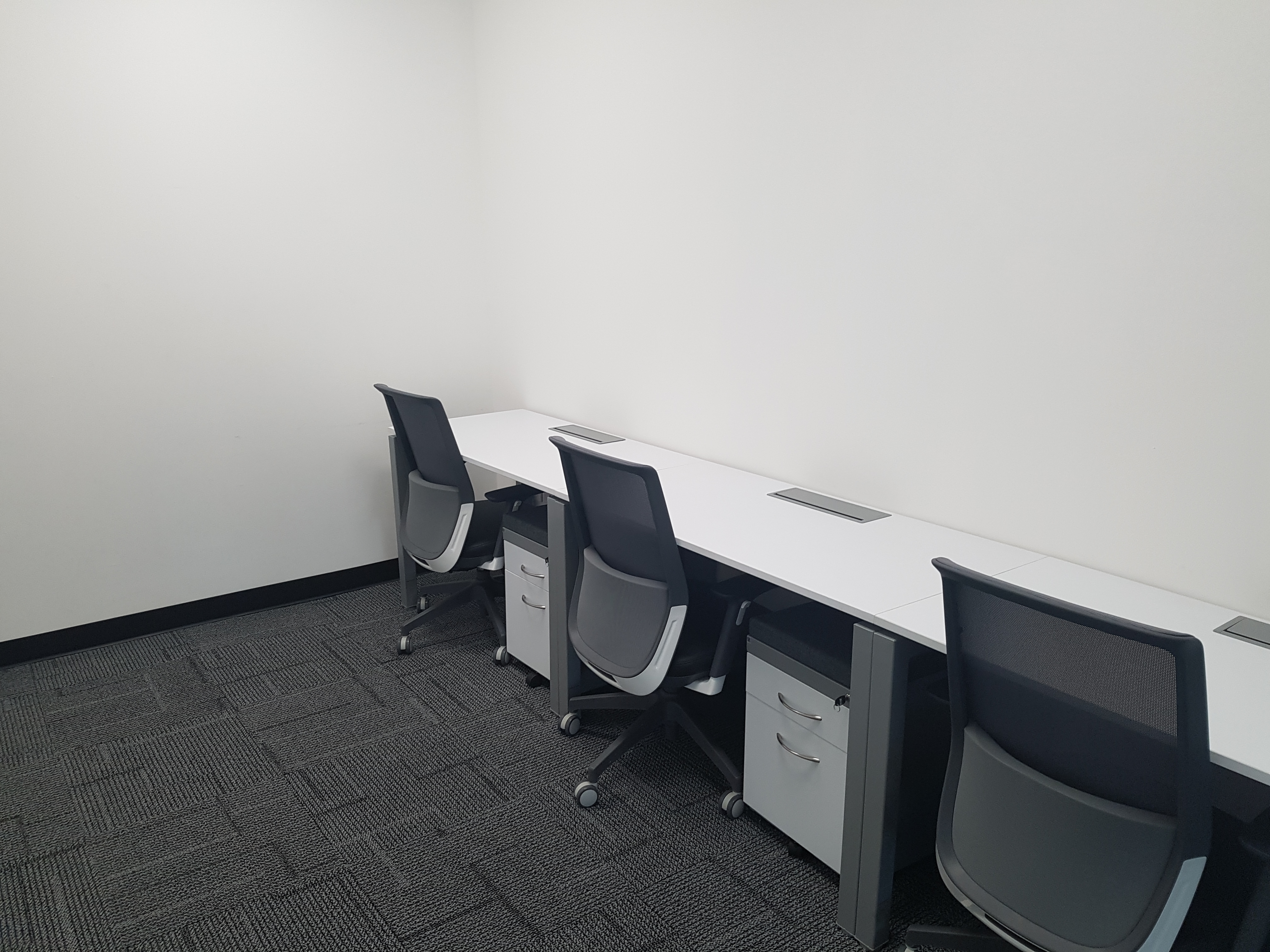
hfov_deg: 67.3
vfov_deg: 53.1
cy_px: 476
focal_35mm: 26
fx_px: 954
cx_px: 635
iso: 80
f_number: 1.7
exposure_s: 1/60
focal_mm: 4.2
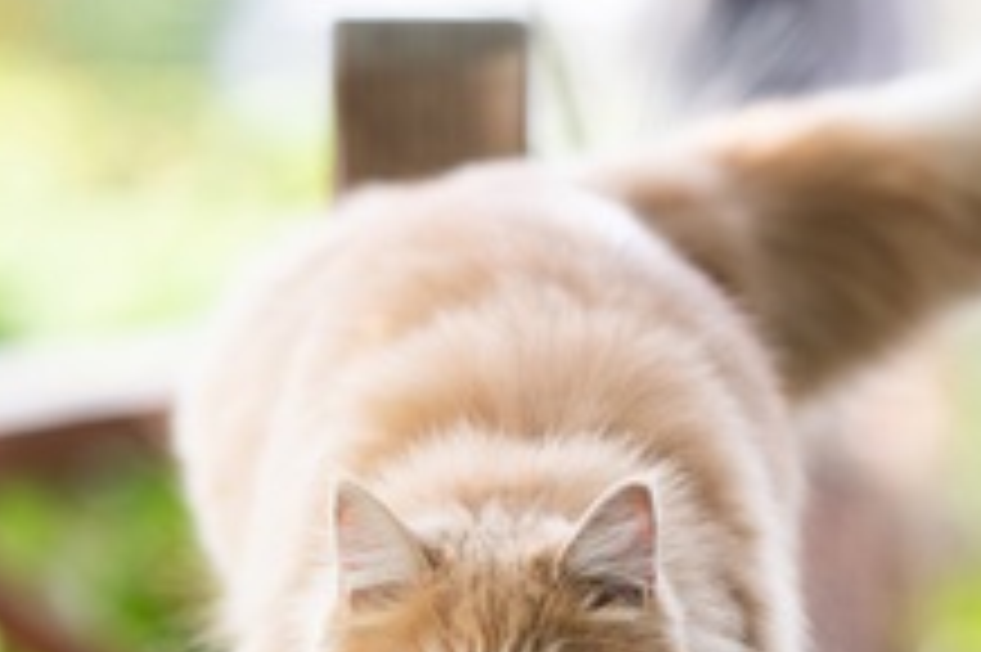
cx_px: 526
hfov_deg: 5.2
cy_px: 767
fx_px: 10810
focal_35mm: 397
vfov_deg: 3.5
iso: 160
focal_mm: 135
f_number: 2
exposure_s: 1/1000
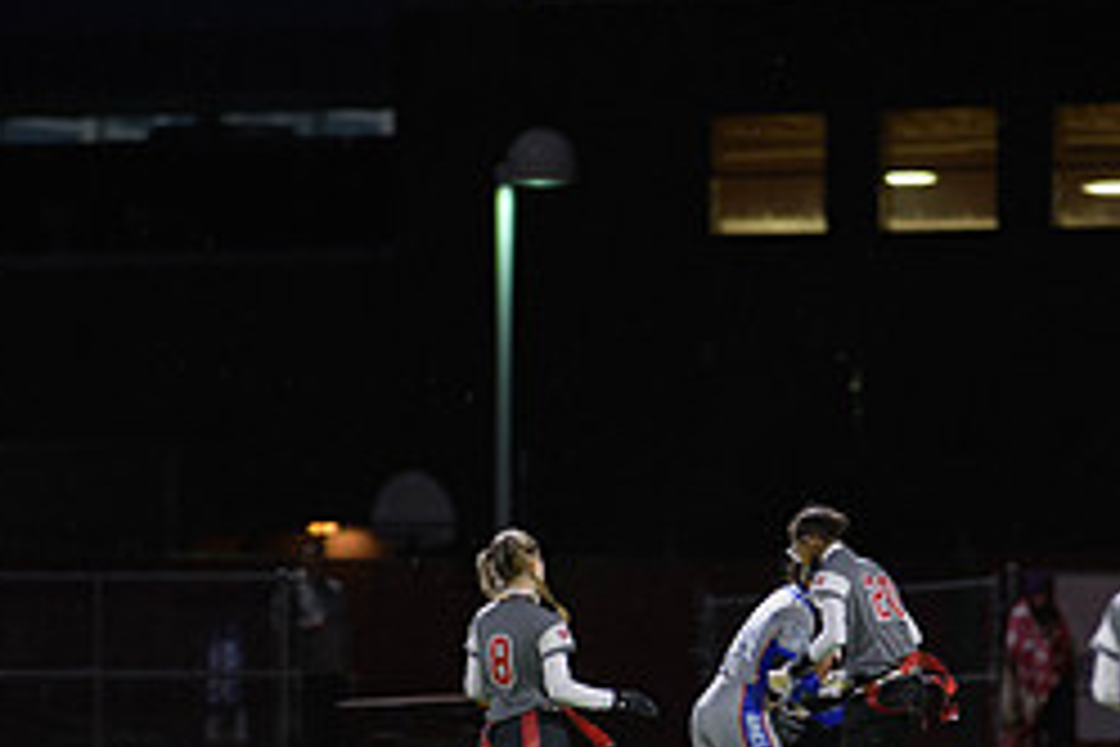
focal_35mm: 466
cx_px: 661
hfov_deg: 4.4
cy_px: 673
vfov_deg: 2.9
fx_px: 14497
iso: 1250
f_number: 2.8
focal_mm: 200
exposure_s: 1/200
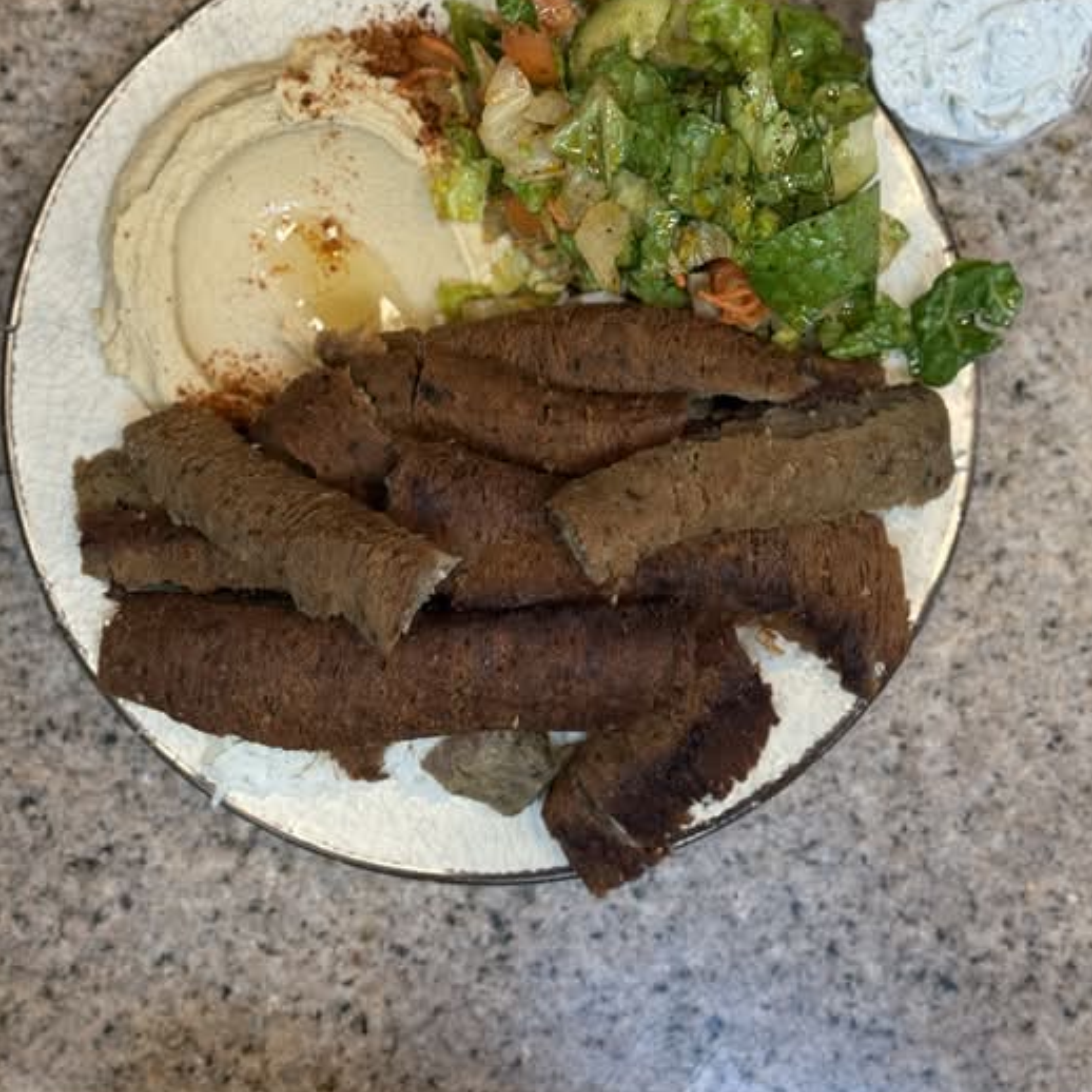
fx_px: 2141
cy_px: 406
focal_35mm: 60
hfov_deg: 28.6
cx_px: 559
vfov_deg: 28.5
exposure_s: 1/120
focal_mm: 6.76
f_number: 1.78
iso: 200
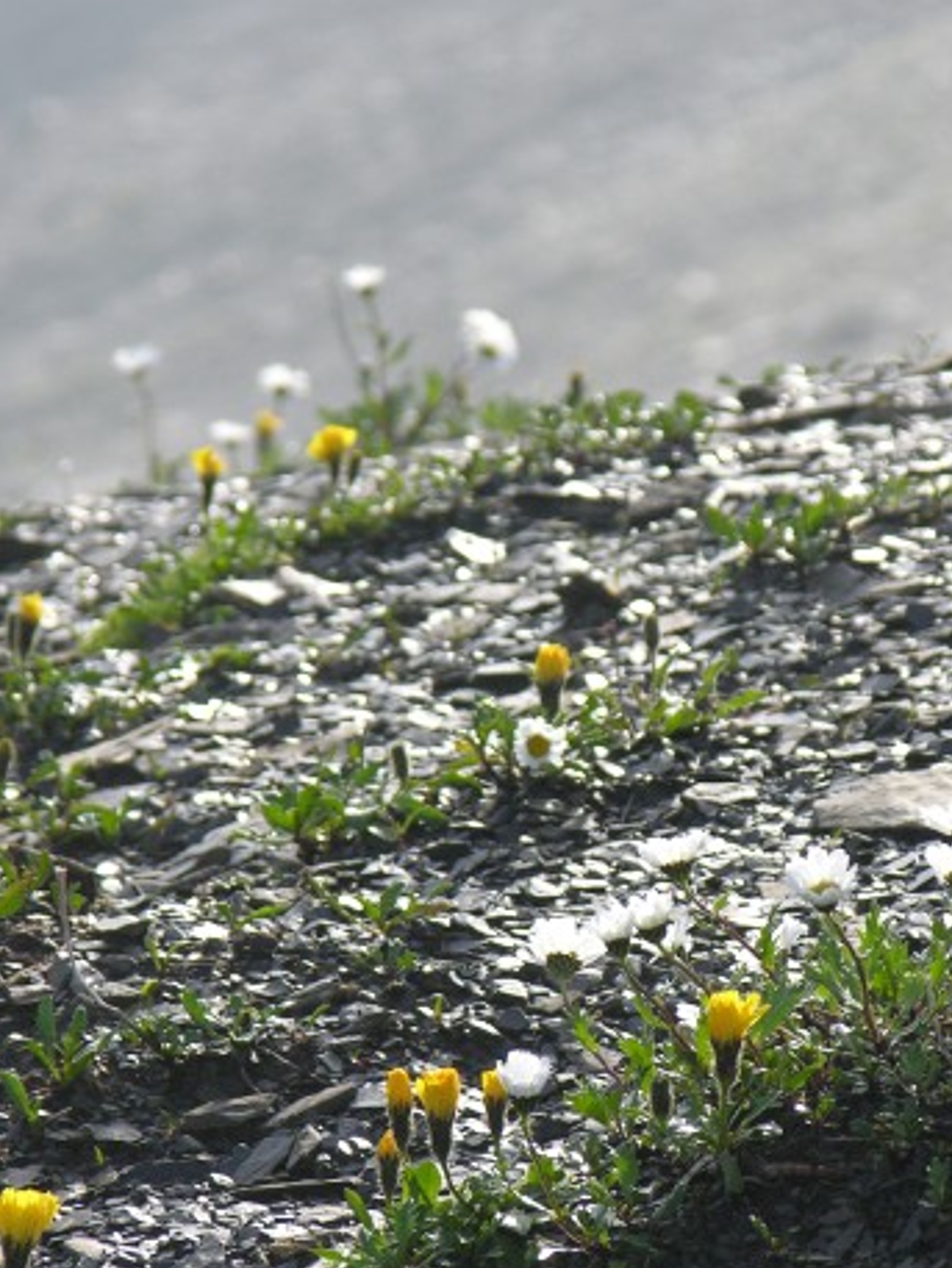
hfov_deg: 3.7
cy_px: 730
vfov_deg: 4.9
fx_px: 14771
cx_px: 619
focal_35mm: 403
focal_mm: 61.5
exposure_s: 1/206
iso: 50
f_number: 4.6
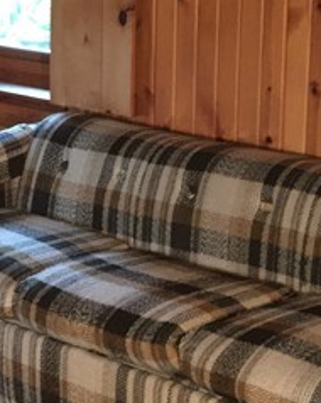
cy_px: 181
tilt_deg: -13.1
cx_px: 0
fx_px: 1451
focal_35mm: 122
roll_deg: -0.7
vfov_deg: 15.8
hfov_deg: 12.5
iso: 160
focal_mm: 4.15
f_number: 2.2
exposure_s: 1/16
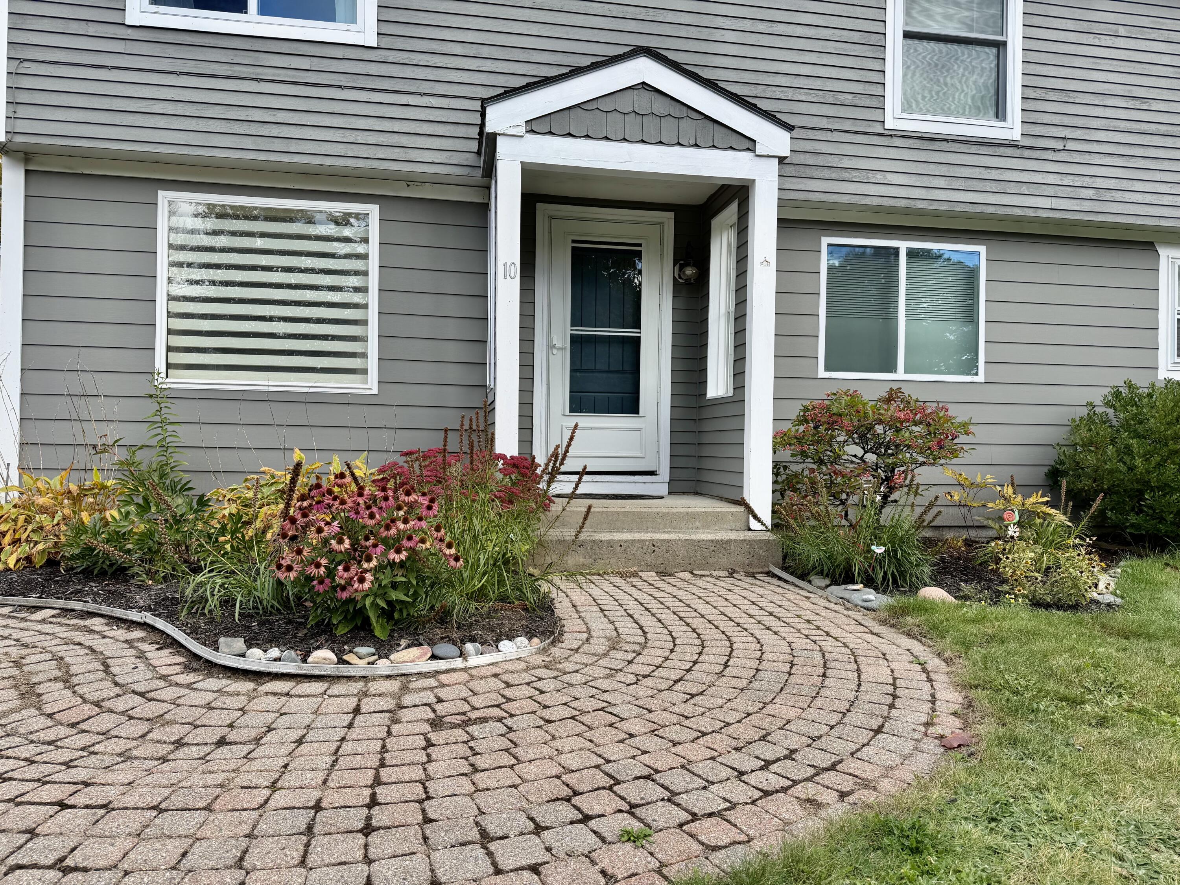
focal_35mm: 24
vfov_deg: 56.8
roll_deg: -0.5
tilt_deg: -0.1
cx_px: 590
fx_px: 818
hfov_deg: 71.6
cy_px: 442
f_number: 1.78
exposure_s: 1/1689
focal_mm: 6.76
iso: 80
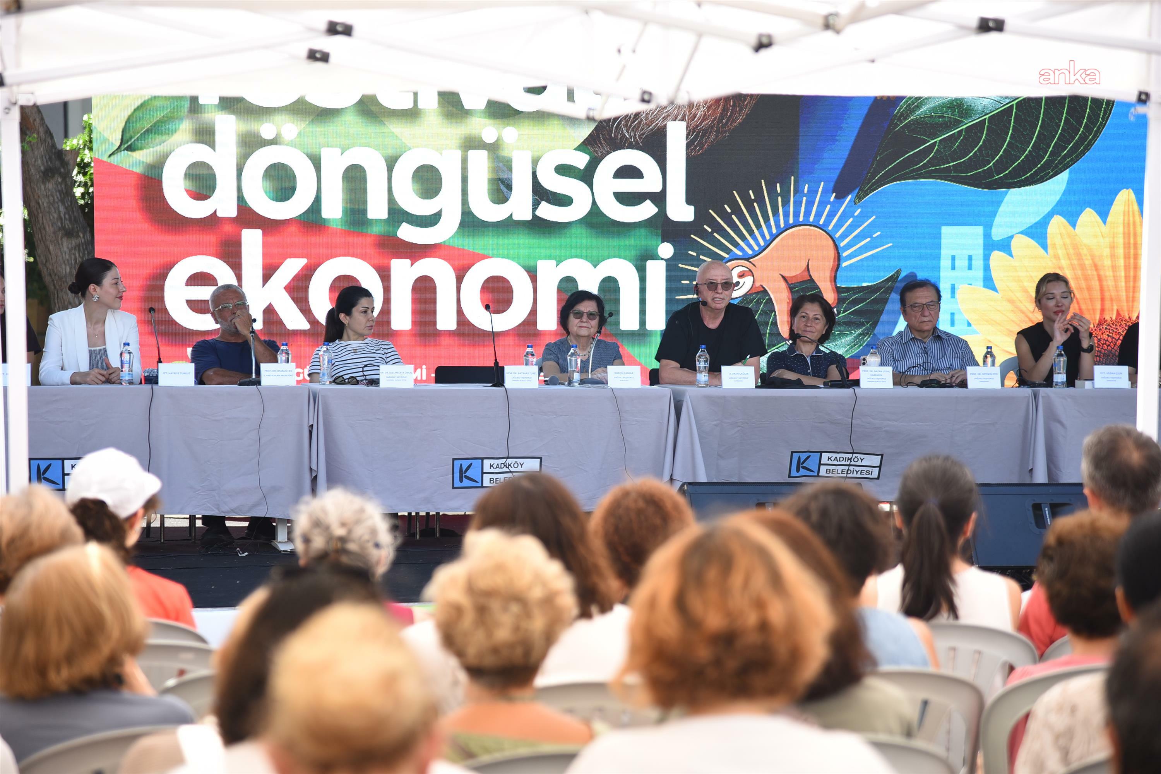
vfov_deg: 12.2
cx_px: 580
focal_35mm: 112
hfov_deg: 18.3
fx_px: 3612
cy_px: 387
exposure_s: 1/320
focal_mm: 112
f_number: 4
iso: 250
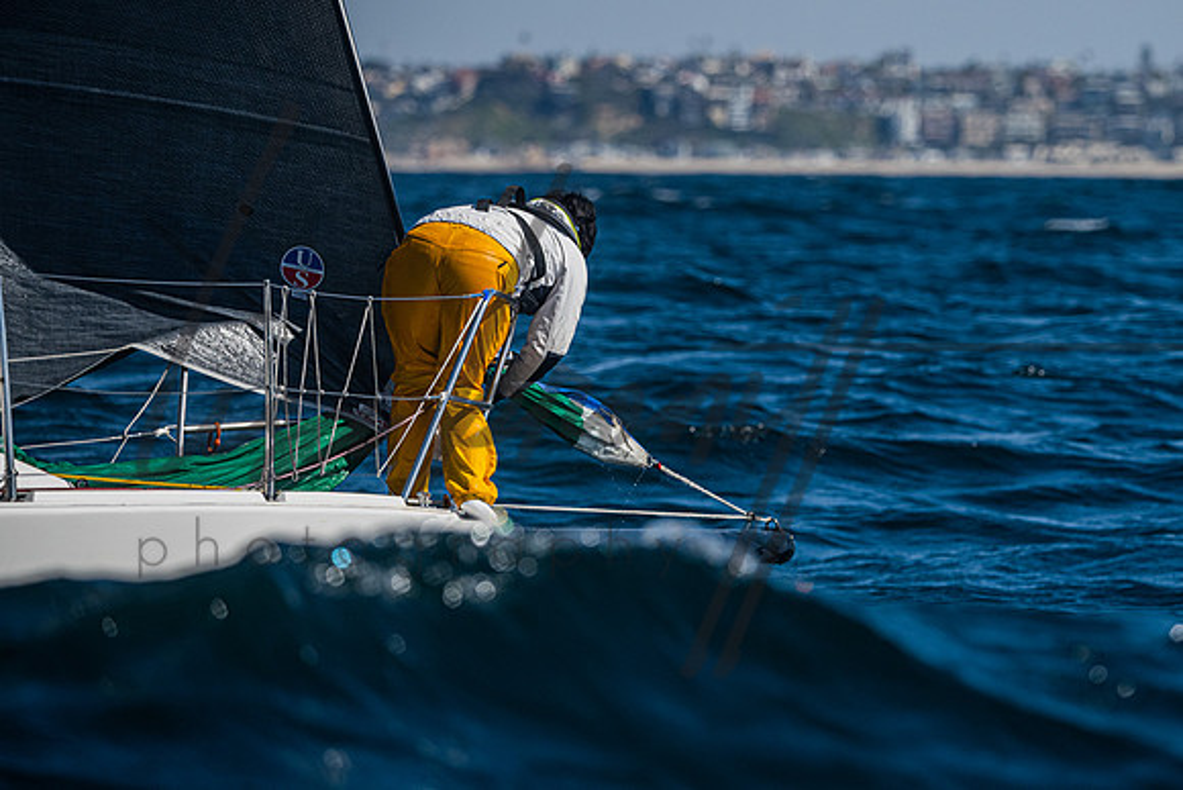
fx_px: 10364
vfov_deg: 4.4
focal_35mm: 315
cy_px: 291
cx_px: 795
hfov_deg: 6.5
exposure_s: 1/8000
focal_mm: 230
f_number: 5
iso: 400
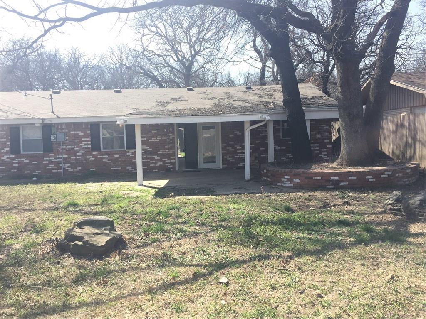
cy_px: 160
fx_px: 357
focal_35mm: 29
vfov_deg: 48.2
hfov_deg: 61.7
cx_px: 213
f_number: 2.2
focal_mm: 4.15
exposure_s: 1/1014
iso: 32
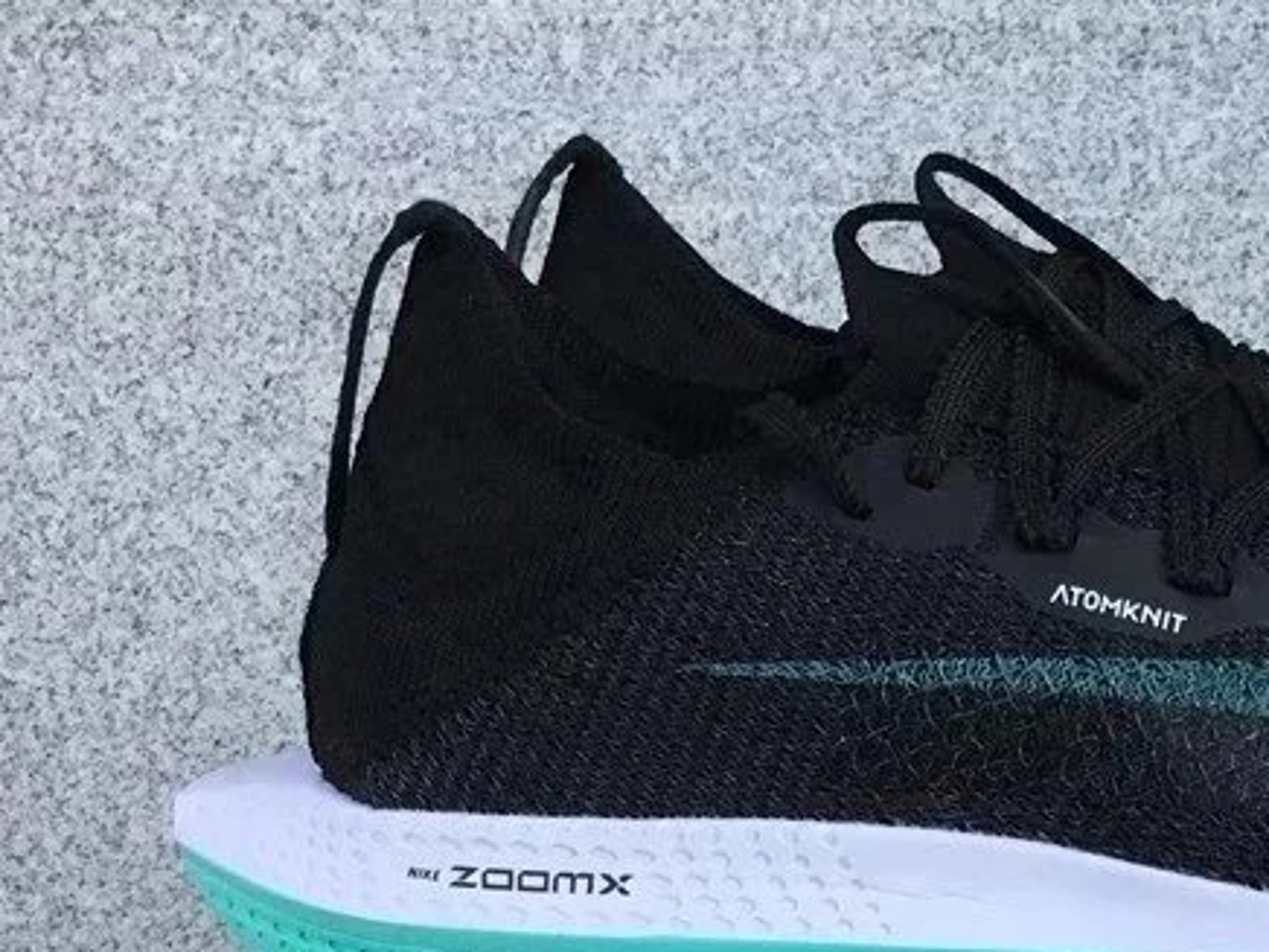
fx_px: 2346
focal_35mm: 64
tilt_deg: -21.0
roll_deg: +0.4
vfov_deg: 22.0
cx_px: 1164
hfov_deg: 28.9
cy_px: 974
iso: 25
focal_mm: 3.3
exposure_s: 1/347
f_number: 2.4
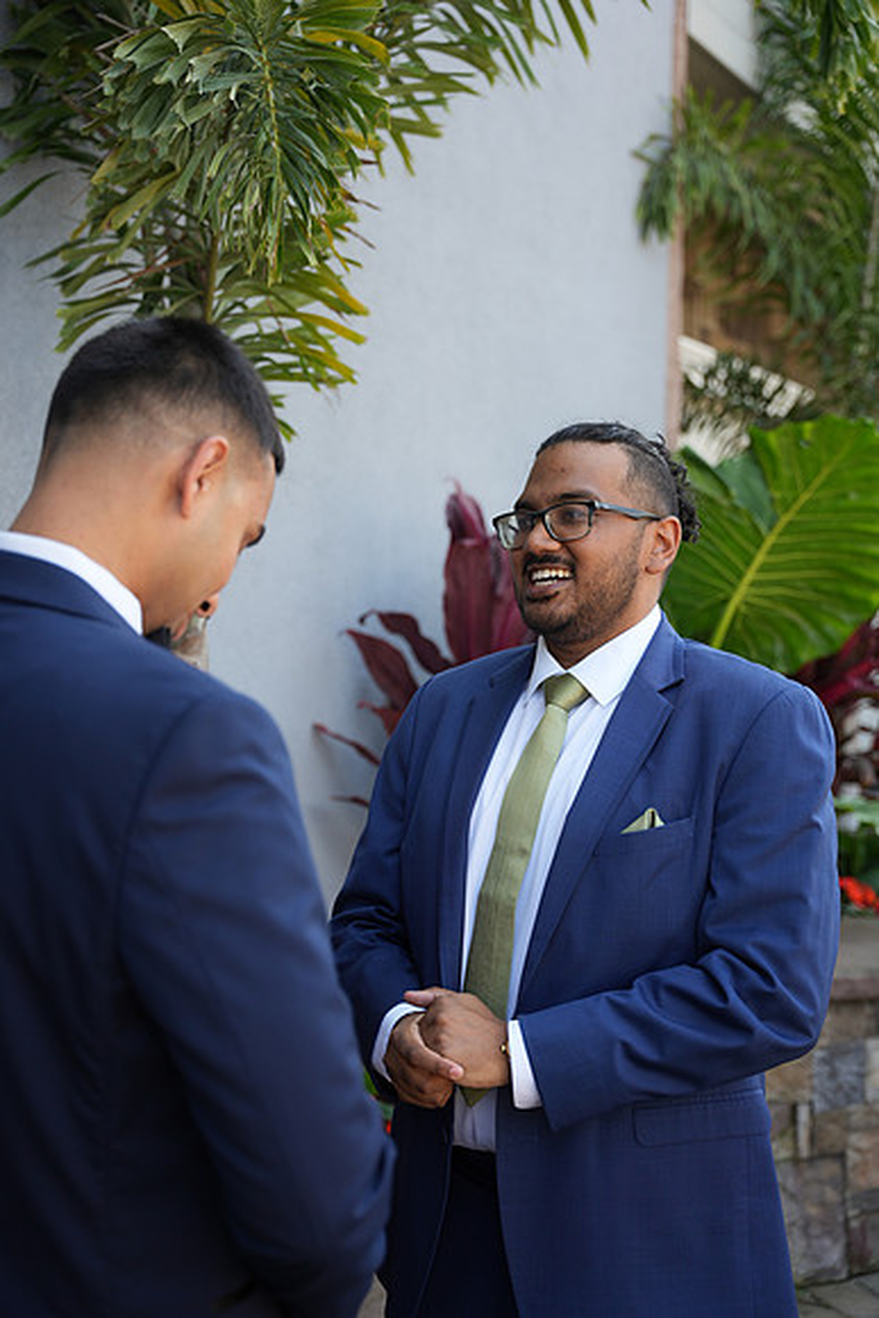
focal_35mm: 46
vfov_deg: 43.0
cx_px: 440
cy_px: 659
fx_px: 1673
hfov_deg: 29.4
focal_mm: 45.7
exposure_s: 1/320
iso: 125
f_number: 2.8
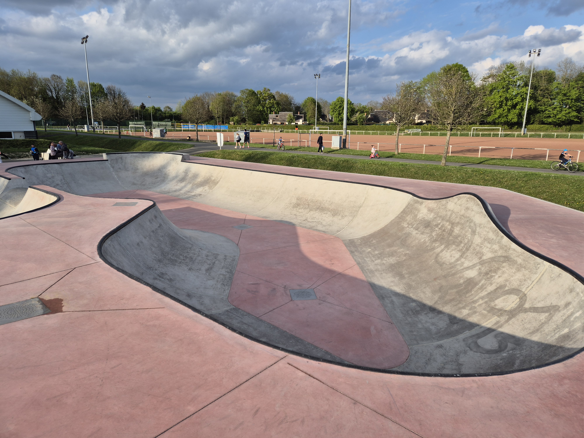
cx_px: 292
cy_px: 219
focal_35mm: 23
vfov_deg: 58.9
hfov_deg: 73.9
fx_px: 388
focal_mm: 5.4
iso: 25
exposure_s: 1/1632
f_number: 1.8
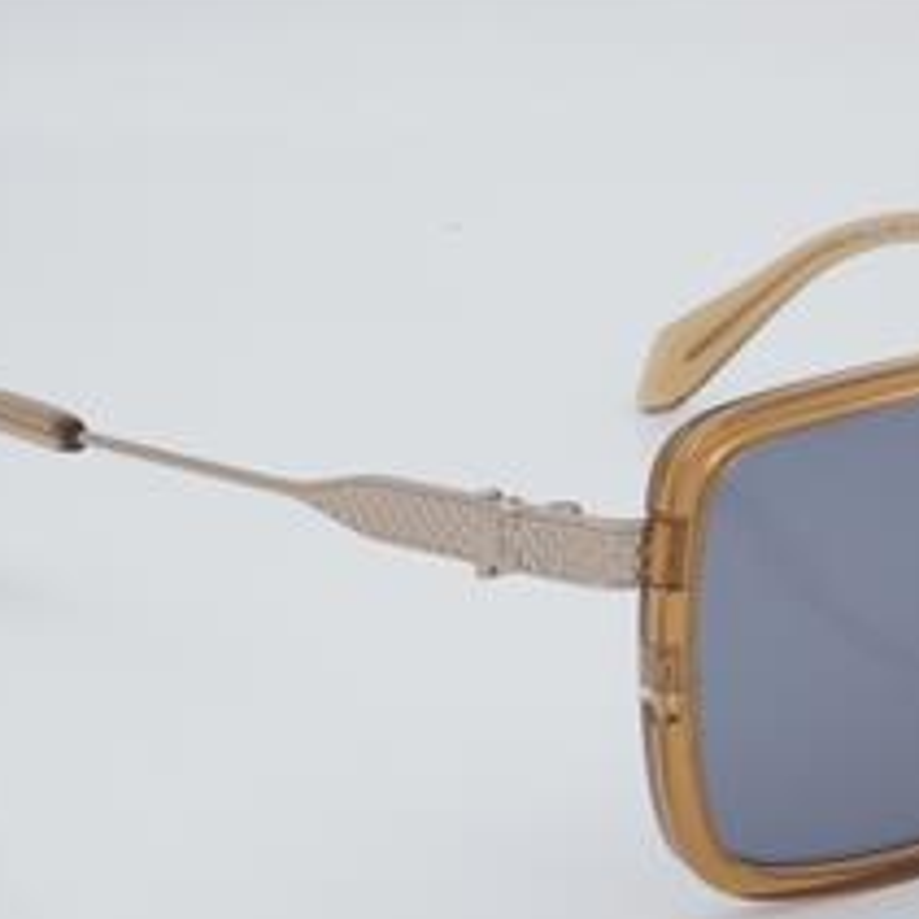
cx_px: 775
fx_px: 3634
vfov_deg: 14.4
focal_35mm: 121
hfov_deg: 14.3
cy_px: 553
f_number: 32
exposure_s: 1/3
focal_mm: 50
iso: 100
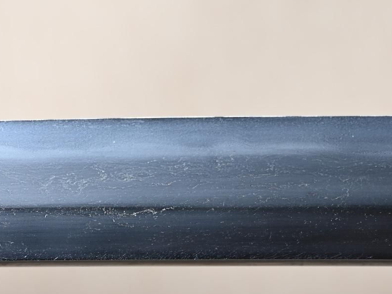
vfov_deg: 6.8
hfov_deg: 9.1
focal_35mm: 218
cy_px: 167
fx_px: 2469
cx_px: 235
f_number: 5.6
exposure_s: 1/2
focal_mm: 86
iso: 100
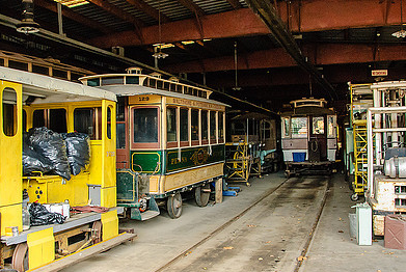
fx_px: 452
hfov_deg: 48.3
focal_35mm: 40
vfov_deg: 33.5
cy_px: 143
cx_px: 184
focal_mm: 18
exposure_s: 1/15
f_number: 5
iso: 400
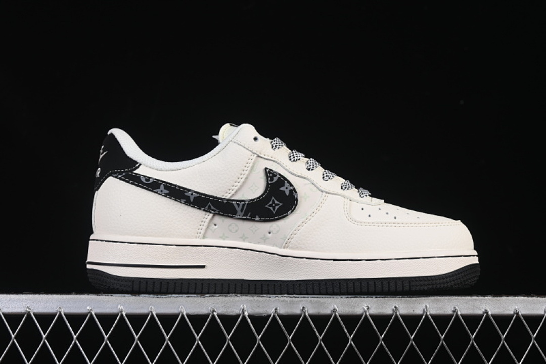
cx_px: 273
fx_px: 1137
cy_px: 182
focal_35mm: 75
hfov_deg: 27.0
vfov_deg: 18.2
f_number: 8
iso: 160
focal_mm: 50
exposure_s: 1/80
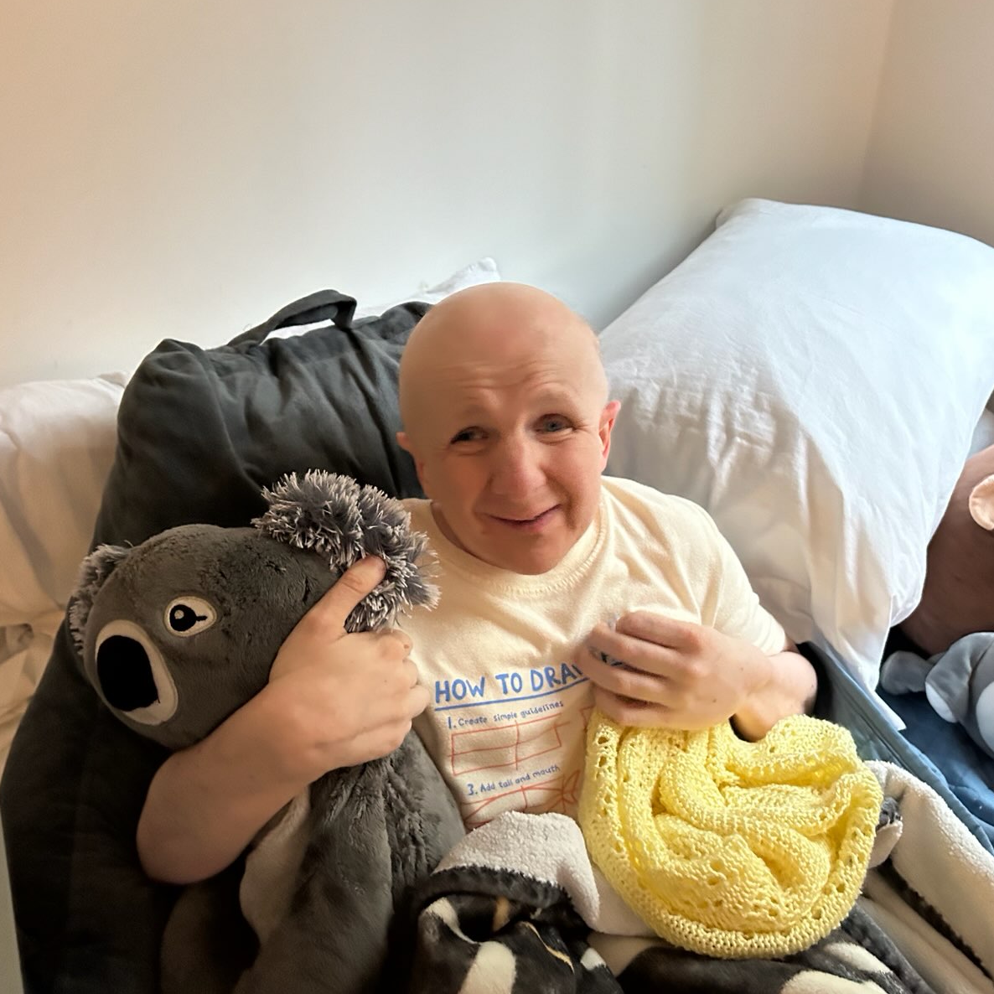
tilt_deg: -30.2
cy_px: 492
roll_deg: +0.9
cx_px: 476
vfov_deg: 52.5
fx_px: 1007
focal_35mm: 31
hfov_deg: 52.5
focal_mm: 5.7
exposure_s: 1/30
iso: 640
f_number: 1.5
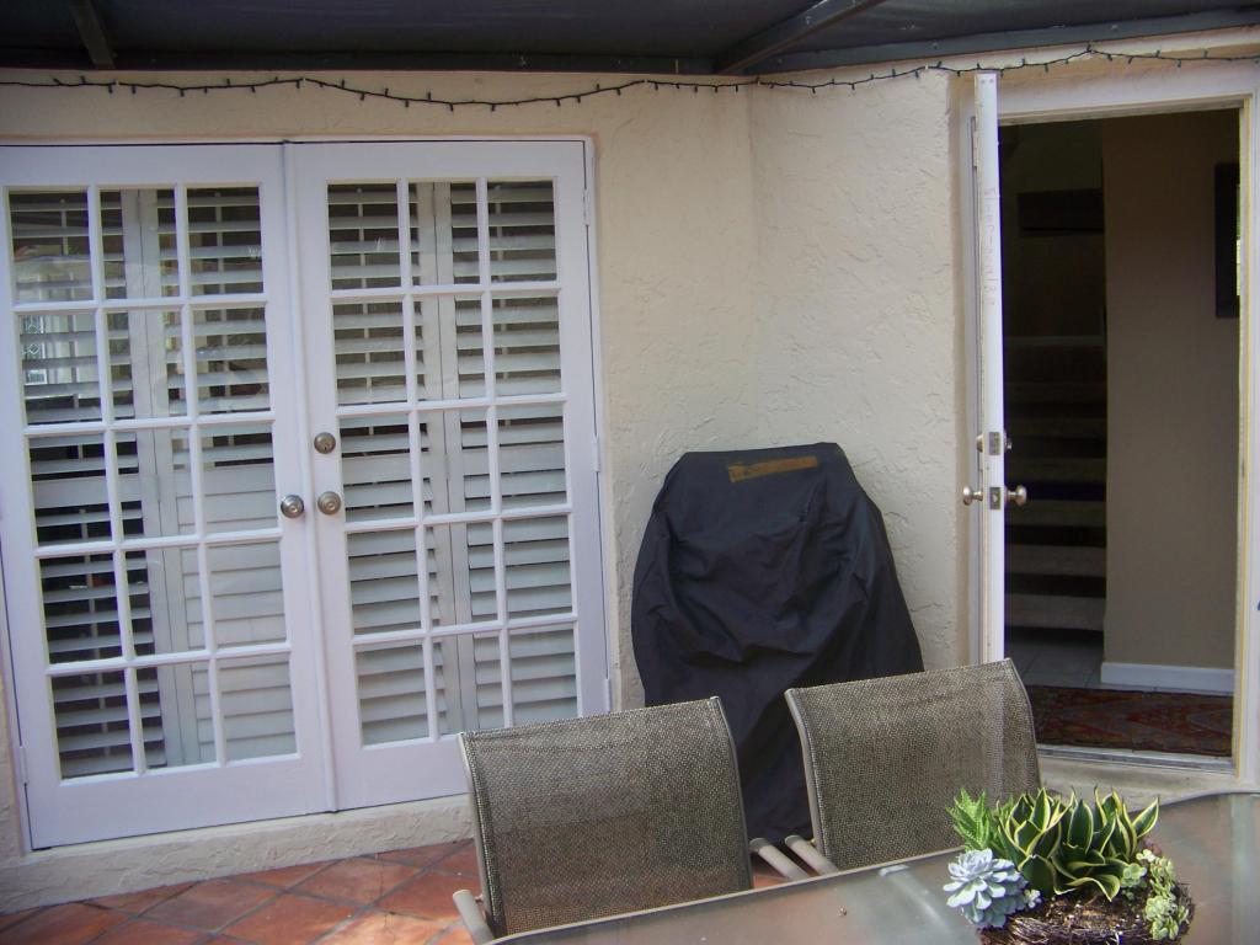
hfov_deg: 51.4
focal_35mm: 36
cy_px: 472
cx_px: 630
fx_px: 1310
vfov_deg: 39.7
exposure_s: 1/160
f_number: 2.8
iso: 64
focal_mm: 5.85
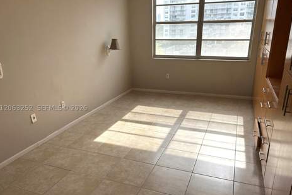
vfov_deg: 46.4
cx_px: 145
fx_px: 227
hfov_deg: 65.5
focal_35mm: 28
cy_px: 108
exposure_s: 1/1972
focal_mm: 5.7
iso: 50
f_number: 1.5
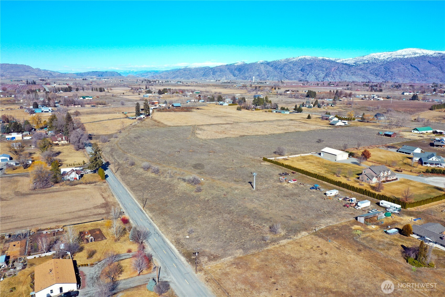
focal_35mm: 28
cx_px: 222
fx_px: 346
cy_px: 148
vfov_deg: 46.4
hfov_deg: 65.5
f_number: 5.6
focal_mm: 10.26
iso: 100
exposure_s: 1/400
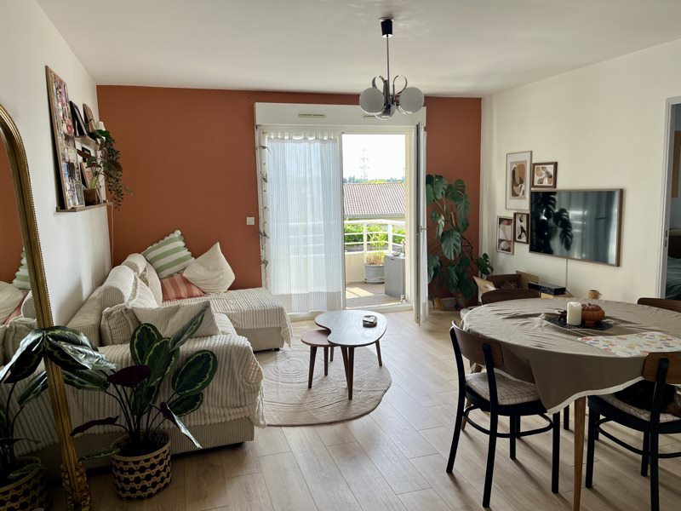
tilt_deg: -8.7
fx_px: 511
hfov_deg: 67.3
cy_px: 256
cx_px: 340
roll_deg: +1.7
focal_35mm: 26
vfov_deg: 53.1
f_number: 1.6
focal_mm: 5.1
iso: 50
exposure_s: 1/171
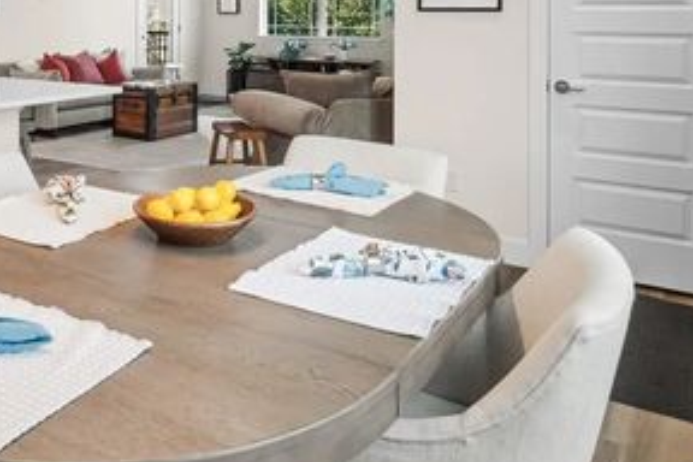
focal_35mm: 37
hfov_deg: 48.9
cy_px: 36
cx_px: 140
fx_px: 712
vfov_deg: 33.8
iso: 200
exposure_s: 1/2.5
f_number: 9
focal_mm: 8
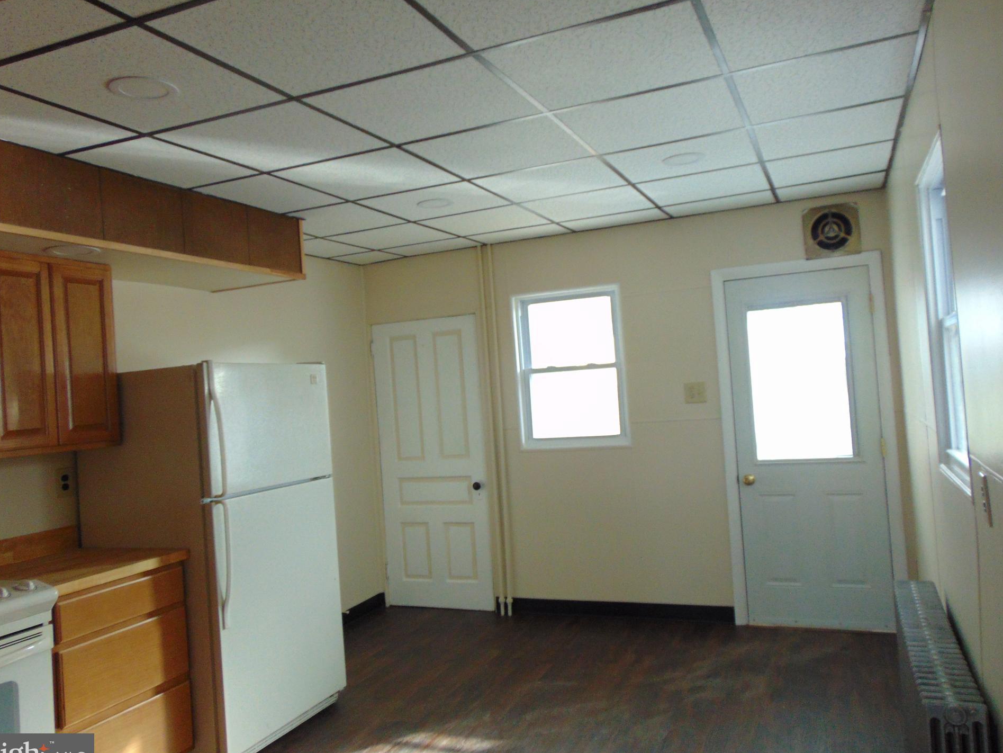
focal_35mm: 27
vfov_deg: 51.4
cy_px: 370
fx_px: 782
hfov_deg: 65.3
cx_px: 504
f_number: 3
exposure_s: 1/30
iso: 160
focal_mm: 4.5
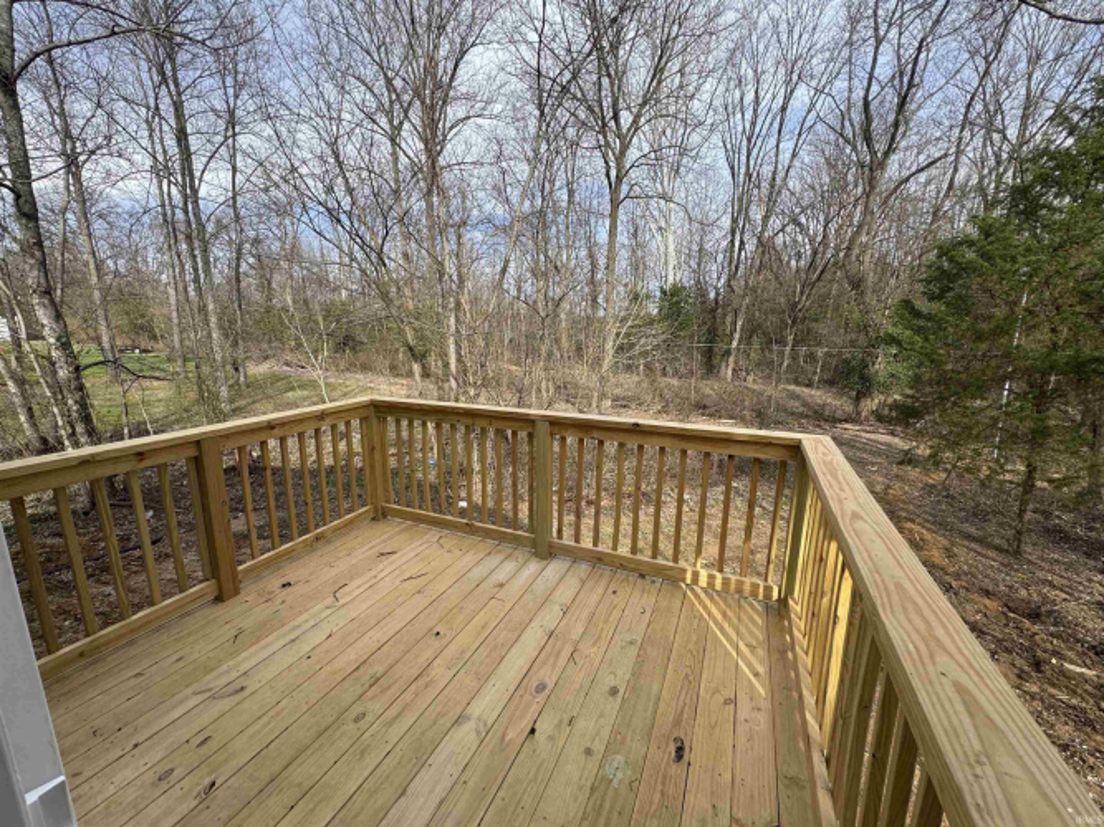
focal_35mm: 14
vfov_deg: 85.7
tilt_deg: -11.4
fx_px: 446
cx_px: 552
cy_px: 414
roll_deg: -0.4
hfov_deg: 102.1
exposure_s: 1/620
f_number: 2.2
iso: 40
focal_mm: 2.22
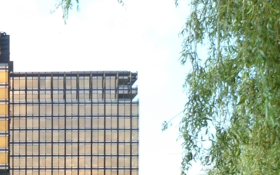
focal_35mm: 86
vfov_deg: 14.0
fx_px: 656
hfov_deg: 22.3
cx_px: -52
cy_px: 277
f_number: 3.3
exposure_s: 1/250
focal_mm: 4.9
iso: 80
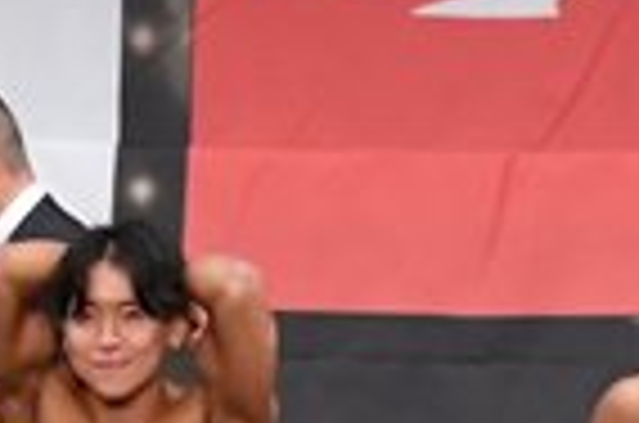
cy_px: 594
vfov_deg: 2.1
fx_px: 11317
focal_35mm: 639
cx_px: -308
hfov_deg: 3.2
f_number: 5.6
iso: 6400
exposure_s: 1/400
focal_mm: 78
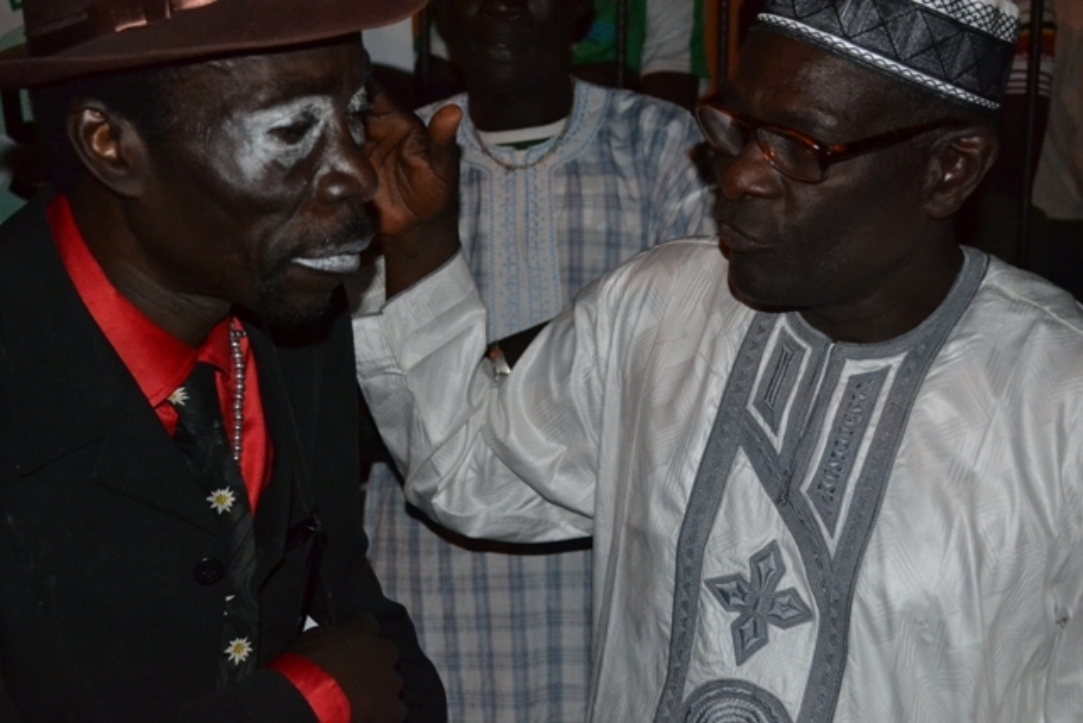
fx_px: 1580
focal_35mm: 52
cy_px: 362
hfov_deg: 37.8
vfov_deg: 25.8
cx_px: 542
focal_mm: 35
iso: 3200
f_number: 5
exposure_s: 1/60
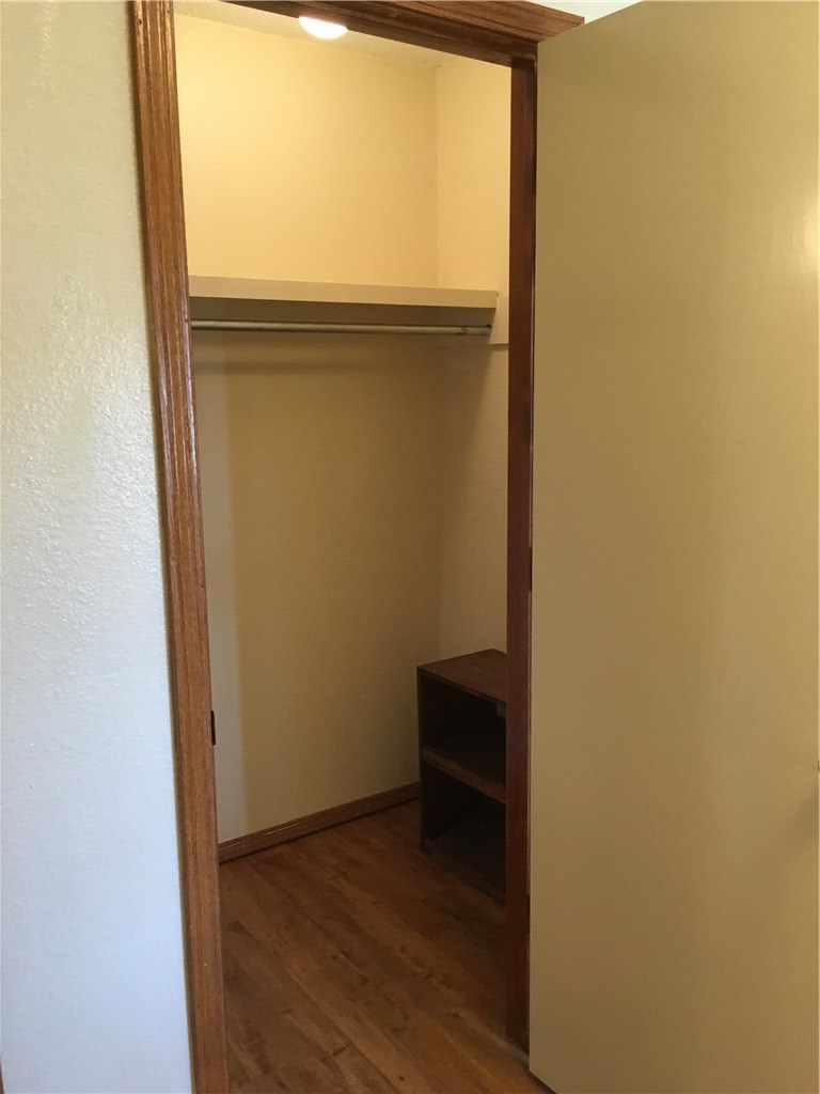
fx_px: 916
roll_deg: +1.2
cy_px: 547
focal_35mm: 29
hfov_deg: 48.2
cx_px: 410
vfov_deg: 61.7
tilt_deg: -9.5
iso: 100
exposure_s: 1/30
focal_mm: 4.15
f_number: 2.2
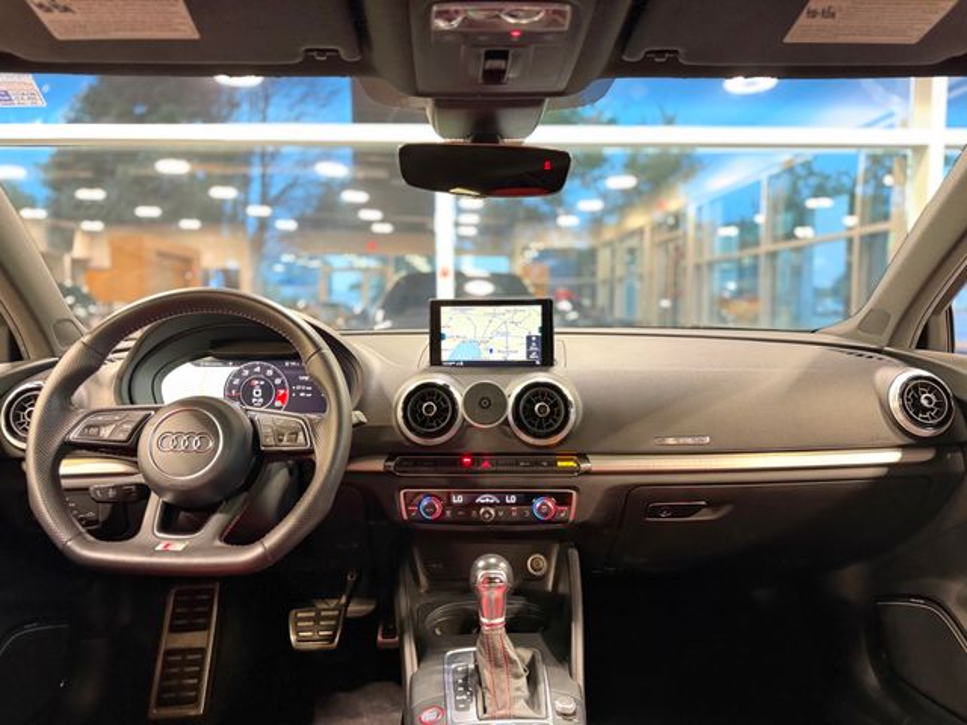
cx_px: 484
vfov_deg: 56.8
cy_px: 362
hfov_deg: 71.6
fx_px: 670
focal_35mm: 24
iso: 1250
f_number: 1.78
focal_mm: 6.76
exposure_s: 1/28
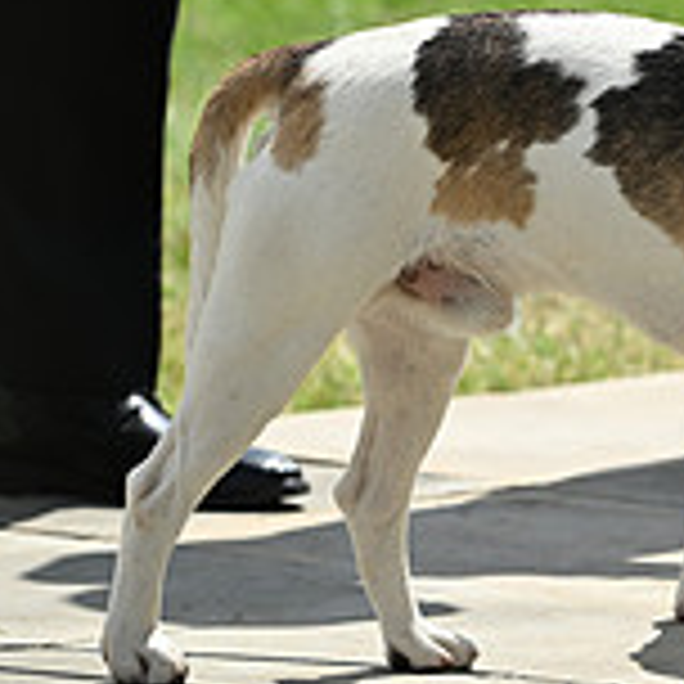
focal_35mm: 377
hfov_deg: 4.6
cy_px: 155
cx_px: 1264
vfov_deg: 4.6
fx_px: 8428
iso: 160
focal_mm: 116
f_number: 4.5
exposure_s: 1/1250
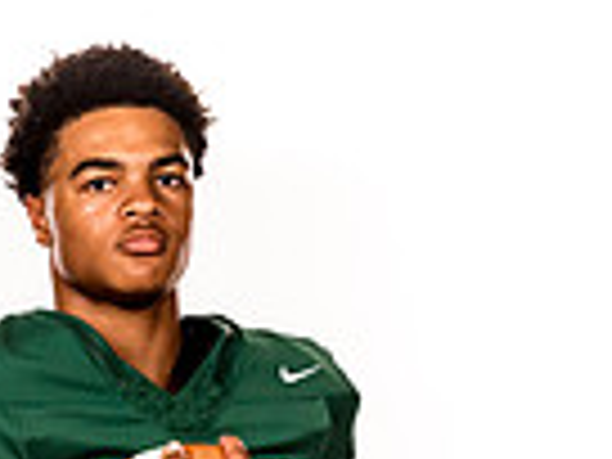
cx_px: 72
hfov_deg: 10.6
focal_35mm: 185
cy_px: 981
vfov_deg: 7.6
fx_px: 3271
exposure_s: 1/400
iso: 800
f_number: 8
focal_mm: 58
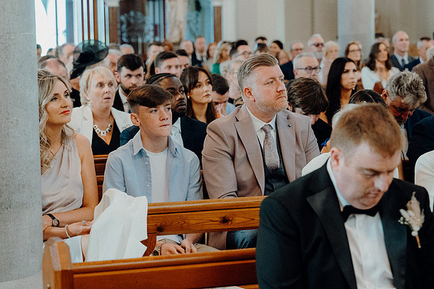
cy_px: 144
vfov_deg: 13.0
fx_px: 1266
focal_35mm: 105
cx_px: 217
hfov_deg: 19.5
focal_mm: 70
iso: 4000
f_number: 3.5
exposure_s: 1/160
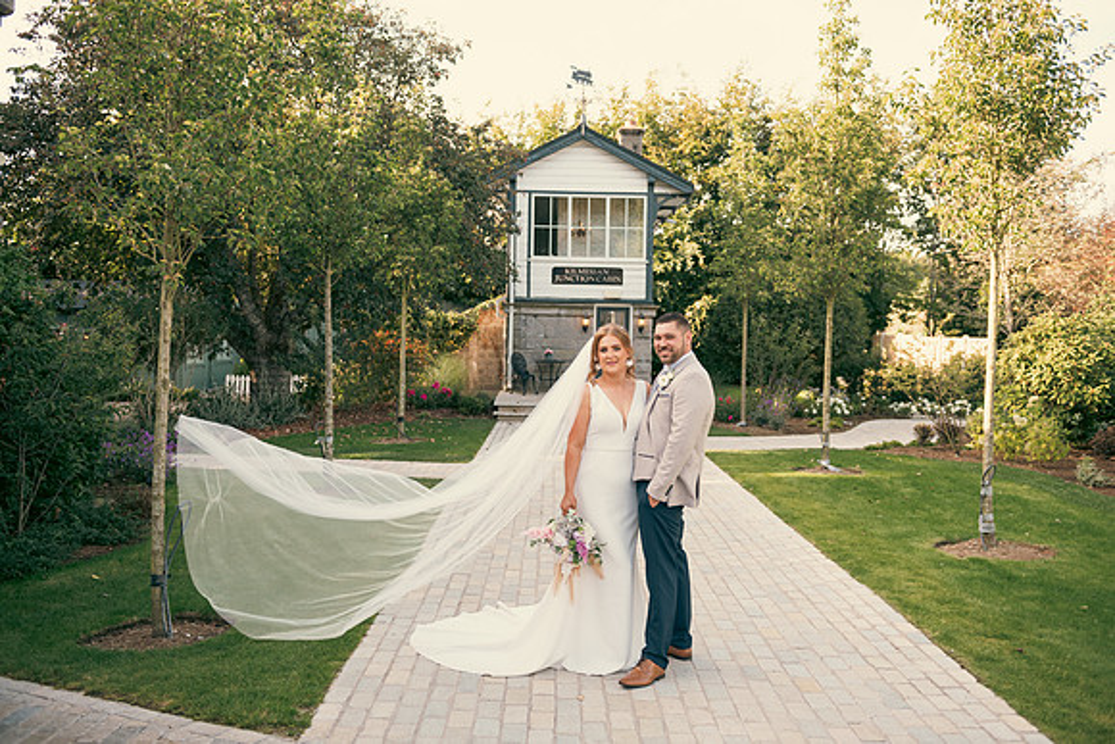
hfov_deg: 54.4
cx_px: 558
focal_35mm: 35
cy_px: 372
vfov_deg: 37.9
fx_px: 1084
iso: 160
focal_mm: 35
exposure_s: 1/200
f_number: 3.5
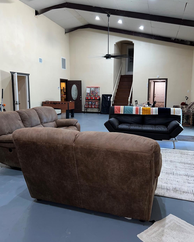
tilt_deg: -7.5
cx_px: 95
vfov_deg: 62.2
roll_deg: -0.1
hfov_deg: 51.5
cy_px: 115
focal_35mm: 28
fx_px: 201
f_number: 1.5
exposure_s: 1/20
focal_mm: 5.7
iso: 64
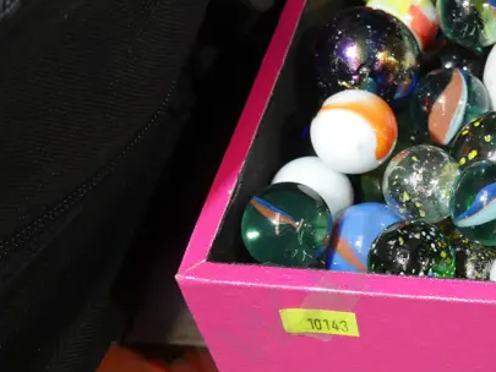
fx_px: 1161
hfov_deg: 22.3
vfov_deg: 18.1
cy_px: 84
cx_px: 587
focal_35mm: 81
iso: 800
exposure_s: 1/60
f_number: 4
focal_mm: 16
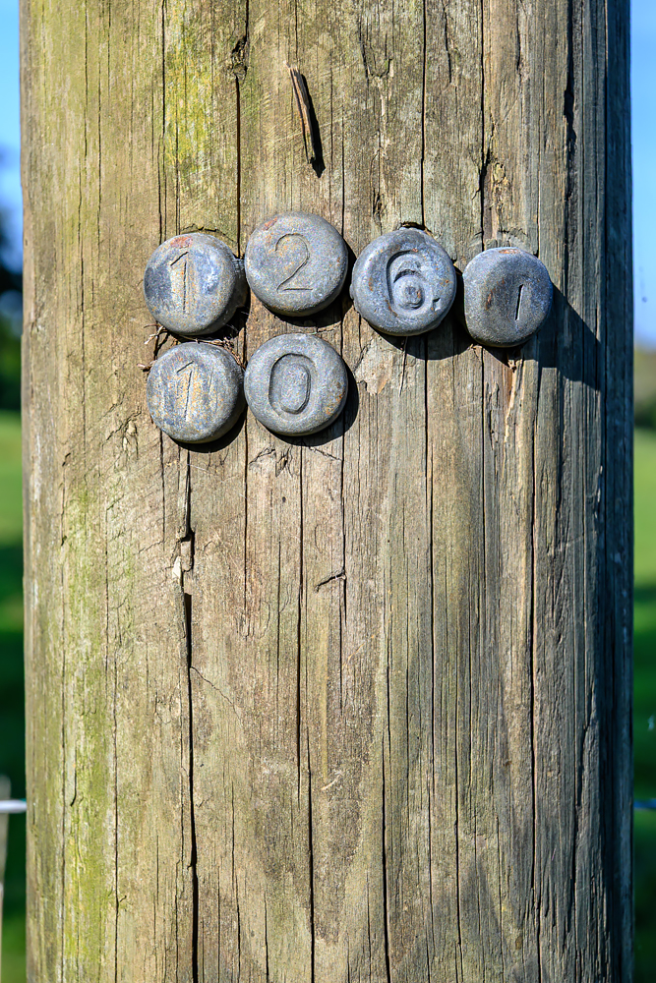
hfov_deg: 18.2
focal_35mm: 75
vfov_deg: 27.0
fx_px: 2049
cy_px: 492
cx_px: 328
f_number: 8
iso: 200
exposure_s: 1/350
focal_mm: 50
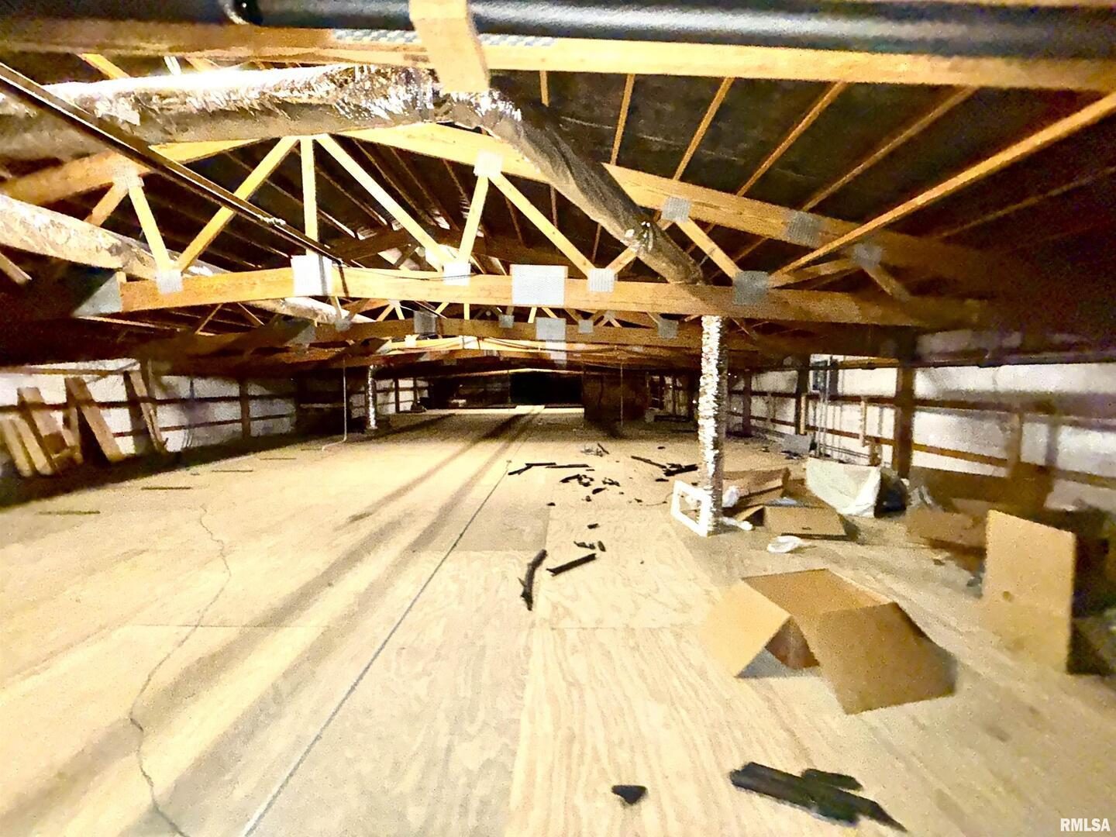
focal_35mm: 14
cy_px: 418
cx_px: 558
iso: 640
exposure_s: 1/40
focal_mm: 2.22
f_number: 2.2
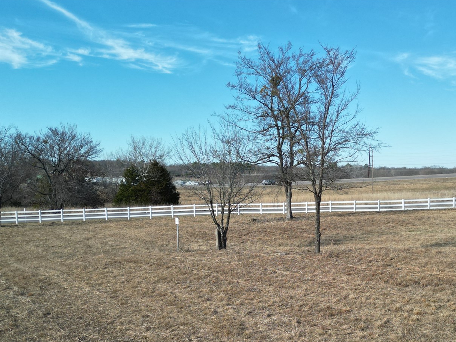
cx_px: 277
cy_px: 267
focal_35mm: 38
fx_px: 500
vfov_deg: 36.6
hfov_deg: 48.6
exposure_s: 1/2000
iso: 110
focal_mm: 6.72
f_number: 1.7
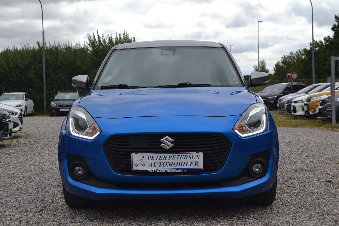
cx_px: 170
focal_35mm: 57
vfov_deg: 23.8
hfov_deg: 35.1
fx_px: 537
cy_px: 113
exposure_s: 1/250
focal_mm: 38
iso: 100
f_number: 8
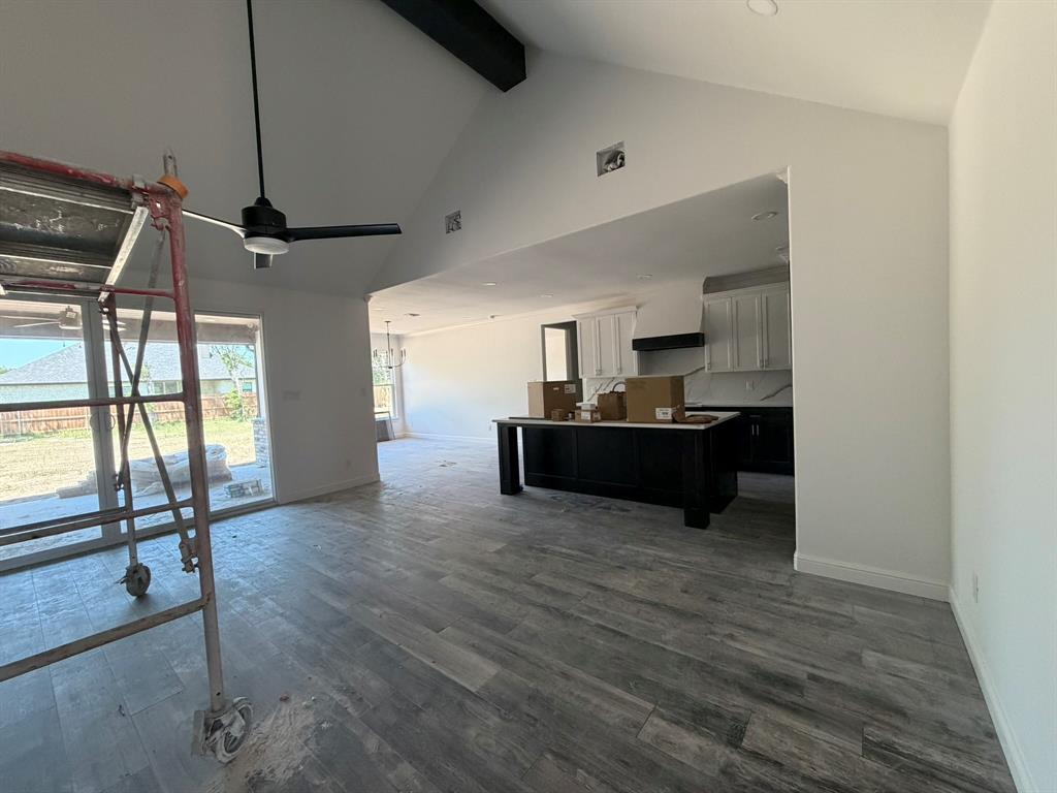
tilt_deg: -3.1
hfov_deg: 102.1
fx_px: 427
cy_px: 396
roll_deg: +3.7
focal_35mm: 14
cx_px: 528
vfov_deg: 85.7
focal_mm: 2.22
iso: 320
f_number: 2.2
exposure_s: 1/101
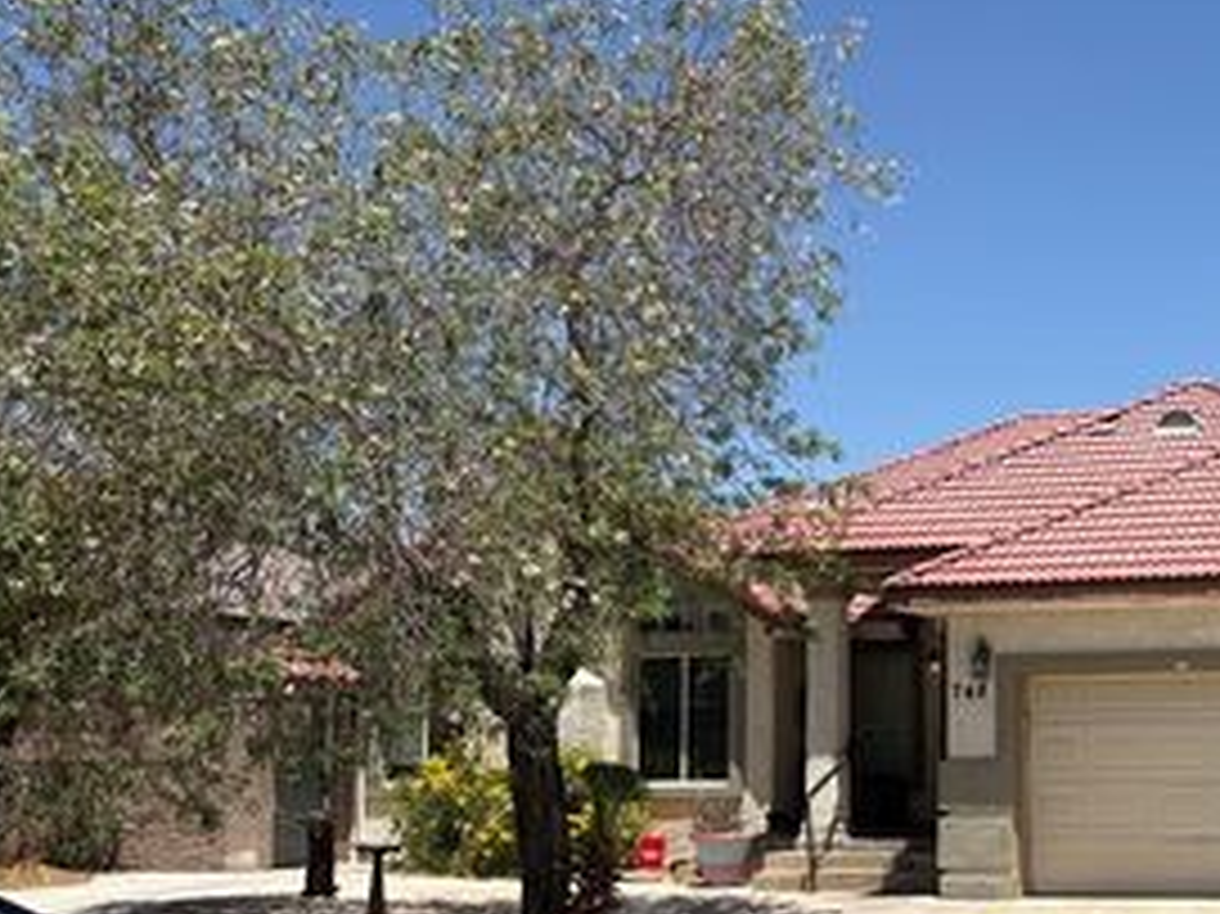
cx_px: 1103
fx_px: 1691
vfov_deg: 30.1
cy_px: 597
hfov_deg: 37.1
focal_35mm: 48
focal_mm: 5.96
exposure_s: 1/4329
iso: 50
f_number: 1.6
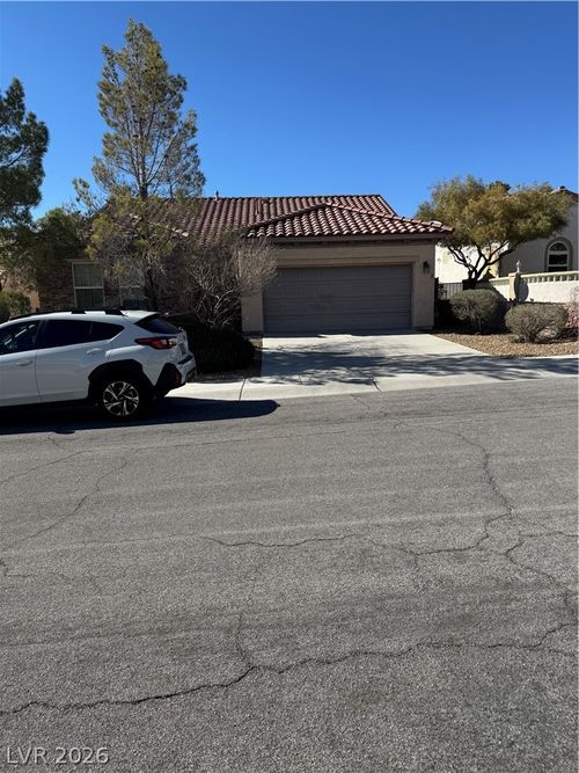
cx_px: 290
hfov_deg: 56.8
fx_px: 535
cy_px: 386
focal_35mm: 24
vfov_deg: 71.6
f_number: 1.78
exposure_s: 1/4608
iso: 80
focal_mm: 6.76
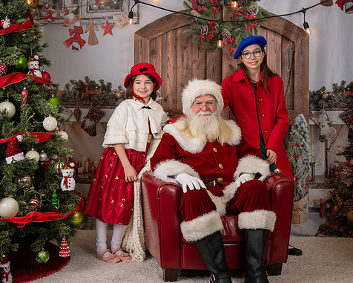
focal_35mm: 65
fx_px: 679
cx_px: 181
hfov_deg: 29.1
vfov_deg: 23.5
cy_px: 129
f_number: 9
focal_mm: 50
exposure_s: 1/100
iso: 100
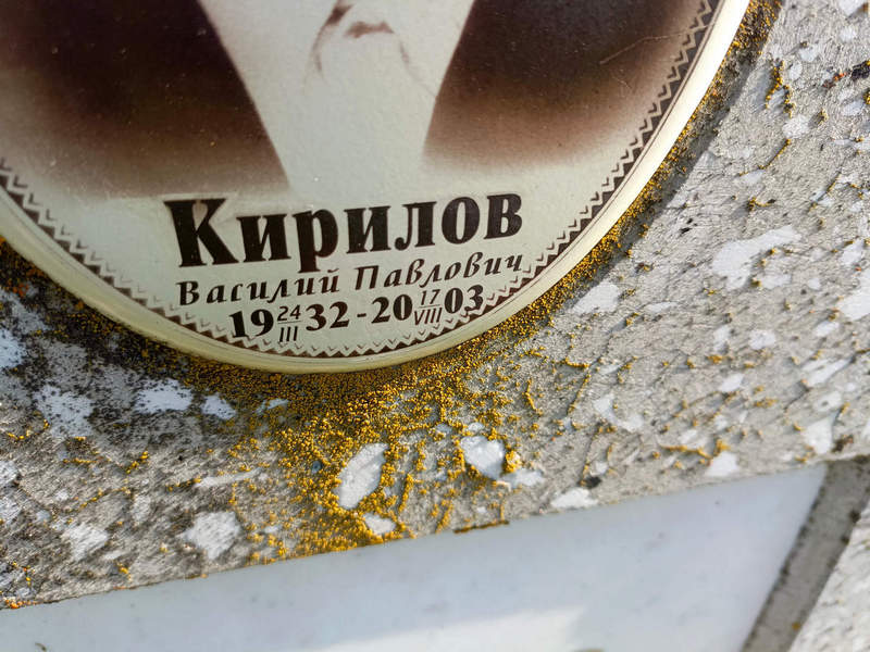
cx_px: 435
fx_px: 628
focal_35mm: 25
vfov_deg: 54.9
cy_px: 326
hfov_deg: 69.4
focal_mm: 4.76
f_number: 1.69
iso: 111
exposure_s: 1/422
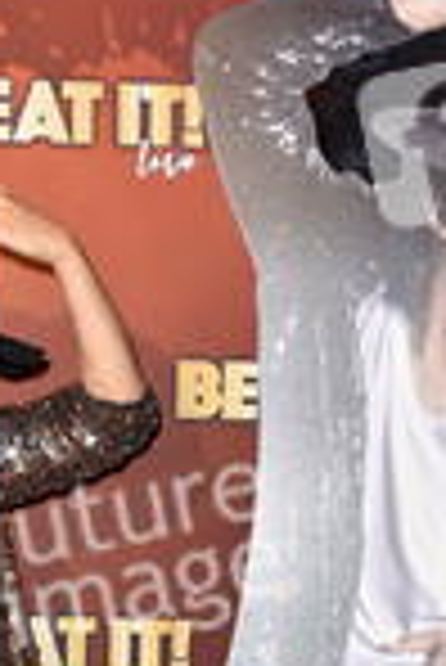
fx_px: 1798
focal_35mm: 97
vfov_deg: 19.8
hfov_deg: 14.1
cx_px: 180
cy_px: 796
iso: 500
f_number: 5.6
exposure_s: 1/125
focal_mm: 36
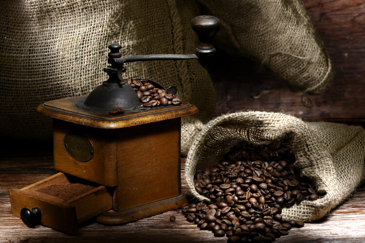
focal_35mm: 105
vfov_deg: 13.0
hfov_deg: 19.5
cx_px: 182
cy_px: 122
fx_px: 1064
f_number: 14
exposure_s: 10
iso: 200
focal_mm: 105
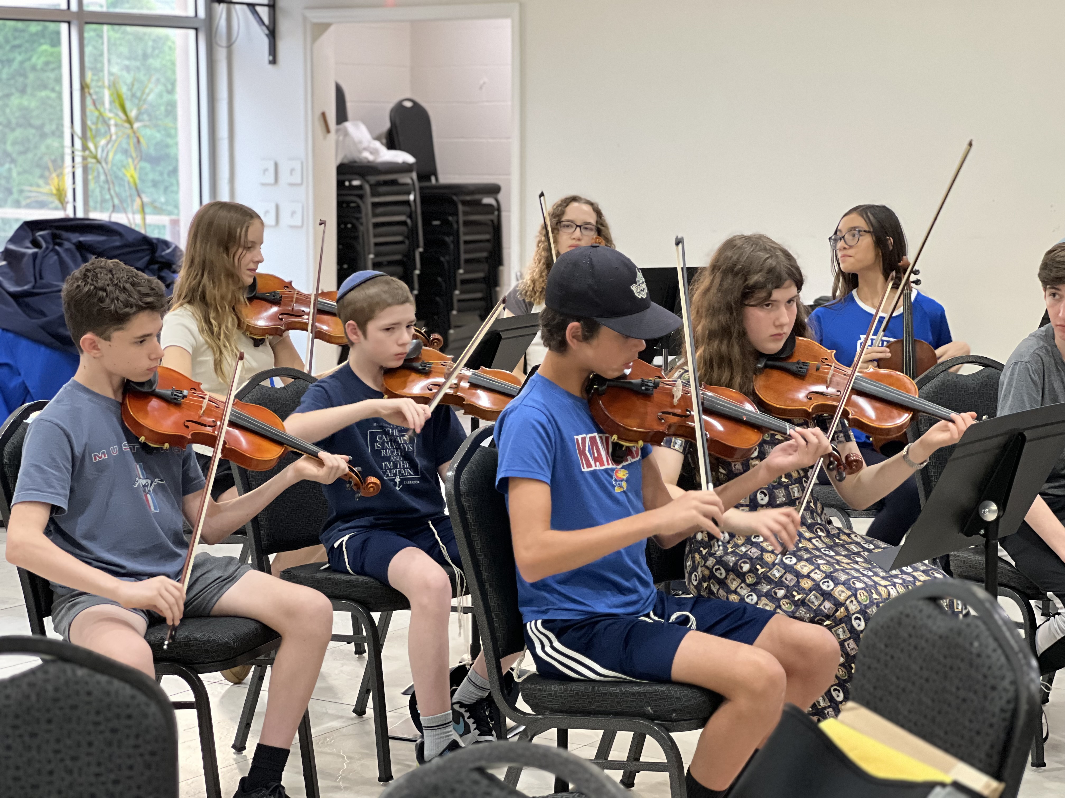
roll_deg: +0.3
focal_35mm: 77
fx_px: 2369
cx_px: 532
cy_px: 399
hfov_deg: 25.3
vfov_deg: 19.1
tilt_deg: -5.8
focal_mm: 9
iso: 500
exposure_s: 1/24
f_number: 2.8
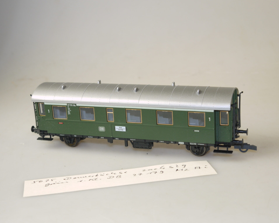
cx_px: 133
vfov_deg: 23.5
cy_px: 112
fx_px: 537
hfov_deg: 29.1
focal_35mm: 65
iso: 100
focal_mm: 22
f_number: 4.4
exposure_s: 1/80
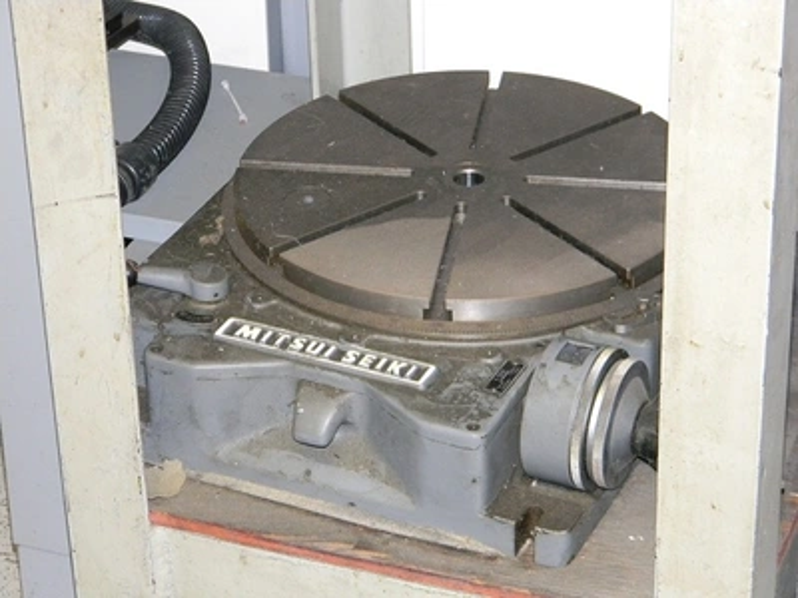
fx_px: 2421
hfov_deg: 18.7
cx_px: 399
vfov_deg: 14.1
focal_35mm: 105
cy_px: 299
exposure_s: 1/30
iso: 434
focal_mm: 19
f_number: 4.7
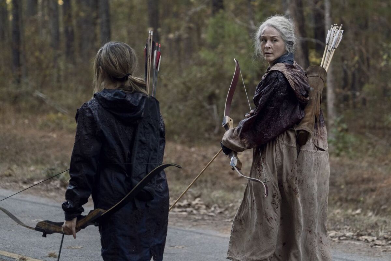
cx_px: 196
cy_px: 130
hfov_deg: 16.9
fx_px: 1314
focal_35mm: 121
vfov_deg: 11.3
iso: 1000
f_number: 2.8
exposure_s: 1/320
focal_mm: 80.4
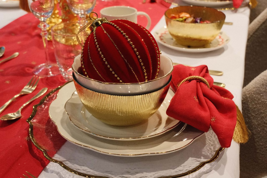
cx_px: 134
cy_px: 89
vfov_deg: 27.0
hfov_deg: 39.6
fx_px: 371
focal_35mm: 50
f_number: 6.3
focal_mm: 33
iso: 2500
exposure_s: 1/100
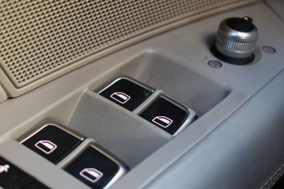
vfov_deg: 13.0
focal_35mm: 105
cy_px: 103
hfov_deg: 19.4
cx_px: 120
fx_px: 829
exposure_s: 1/125
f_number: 5.3
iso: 900
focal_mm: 48
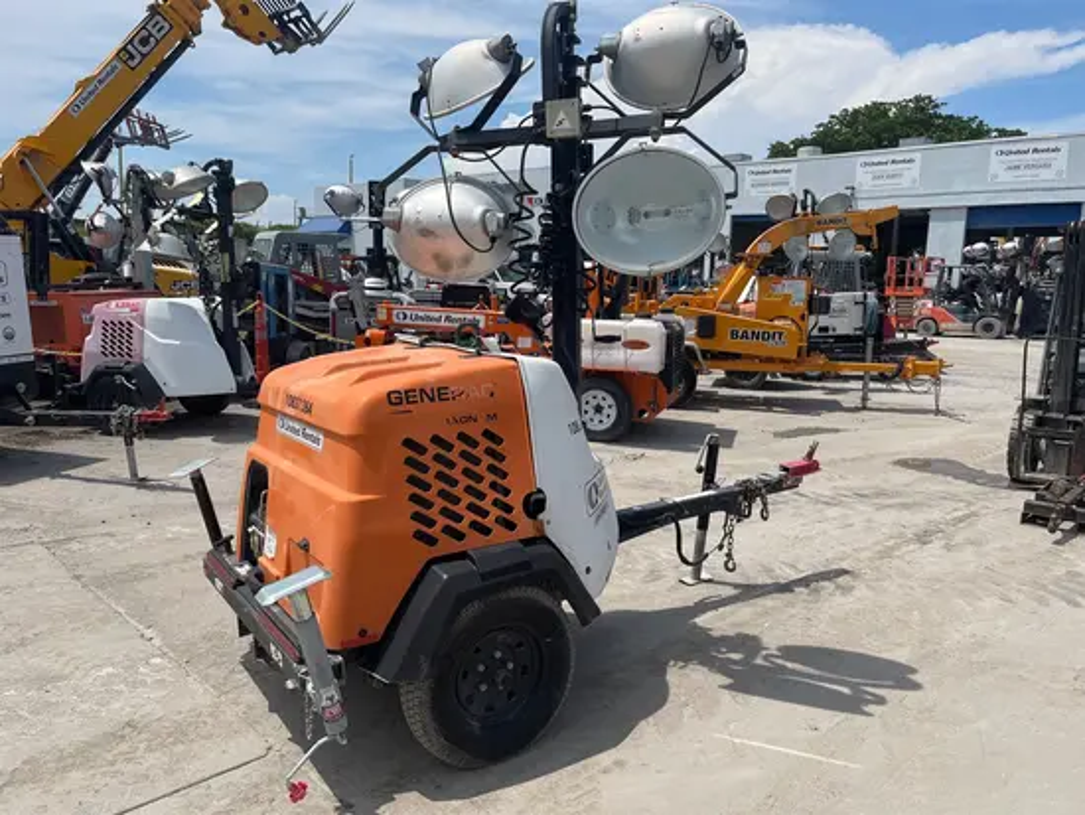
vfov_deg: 53.1
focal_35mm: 26
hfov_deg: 67.3
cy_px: 408
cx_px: 542
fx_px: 815
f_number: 1.6
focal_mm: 5.1
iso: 50
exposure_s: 1/4854
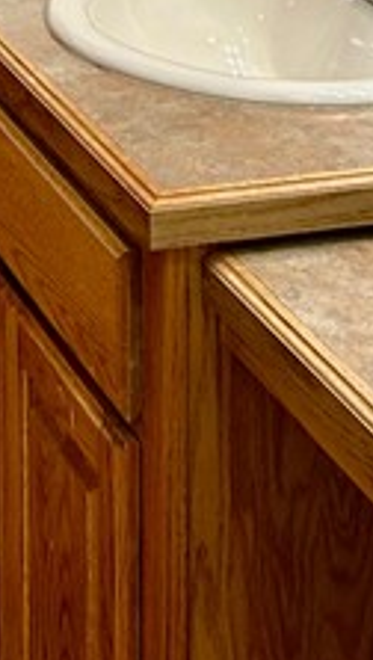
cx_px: -65
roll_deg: -0.1
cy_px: -411
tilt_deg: -6.2
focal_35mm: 130
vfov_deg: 15.0
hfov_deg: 9.2
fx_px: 2278
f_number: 1.5
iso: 100
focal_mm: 5.7
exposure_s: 1/120
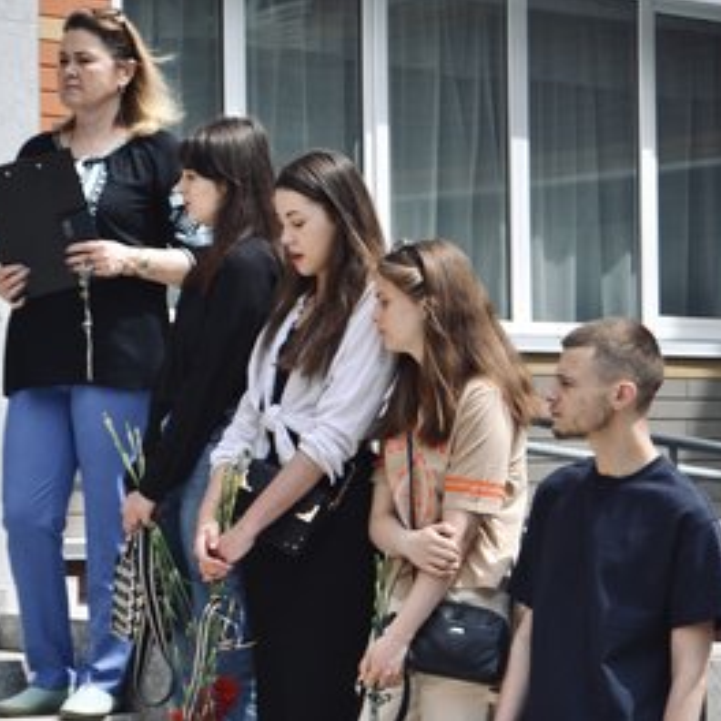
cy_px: 359
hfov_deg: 21.4
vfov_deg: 21.4
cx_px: 336
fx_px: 1909
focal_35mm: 81
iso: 400
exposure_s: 1/1250
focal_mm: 42
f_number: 5.6
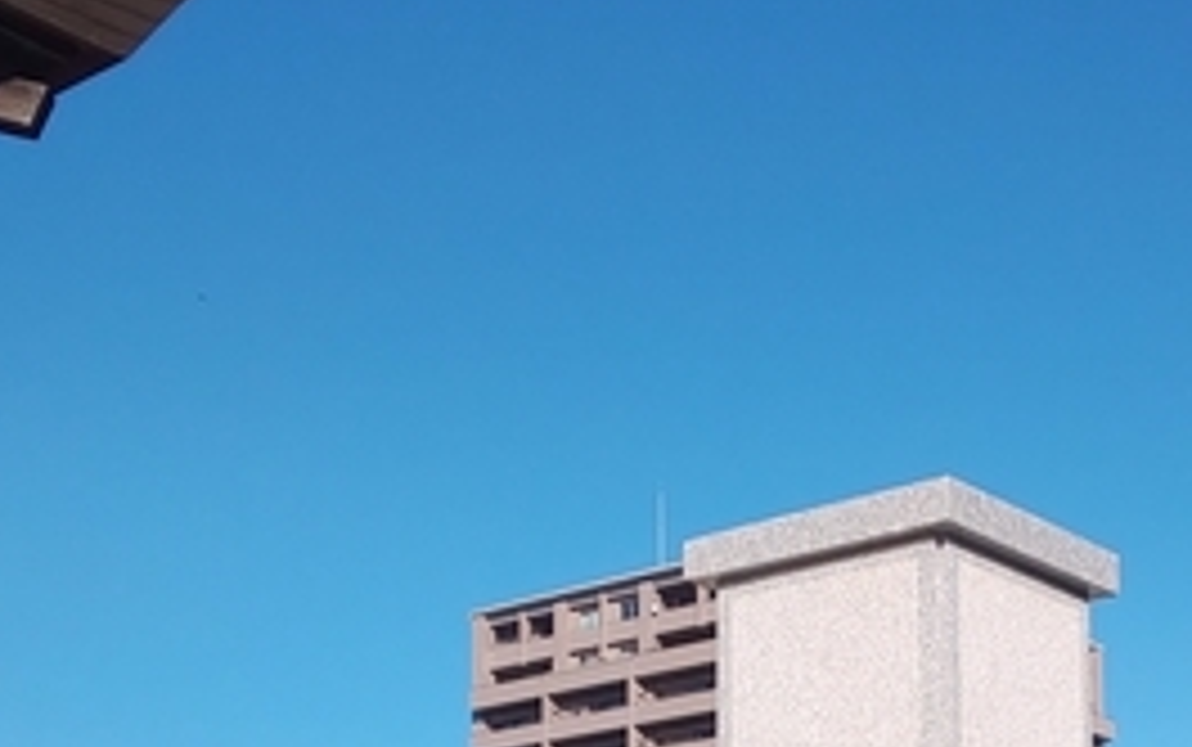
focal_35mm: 64
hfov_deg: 31.8
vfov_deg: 19.0
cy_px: 945
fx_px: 2080
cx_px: 760
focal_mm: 3.45
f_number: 1.94
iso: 28
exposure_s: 1/1183
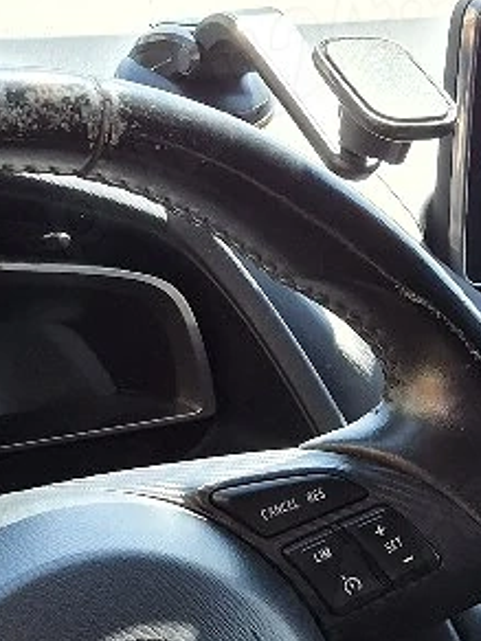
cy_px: 734
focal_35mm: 105
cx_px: 422
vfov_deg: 17.9
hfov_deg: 14.0
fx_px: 1945
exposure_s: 1/1429
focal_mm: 5.4
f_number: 1.8
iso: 80
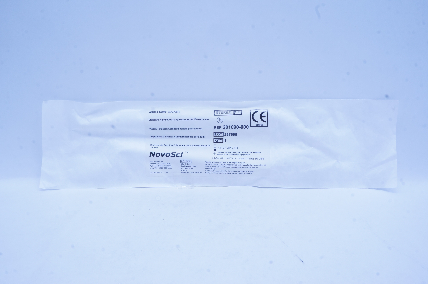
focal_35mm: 30
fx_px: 356
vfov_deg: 43.5
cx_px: 214
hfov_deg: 62.0
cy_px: 142
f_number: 18
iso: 400
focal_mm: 20
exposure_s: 1/10
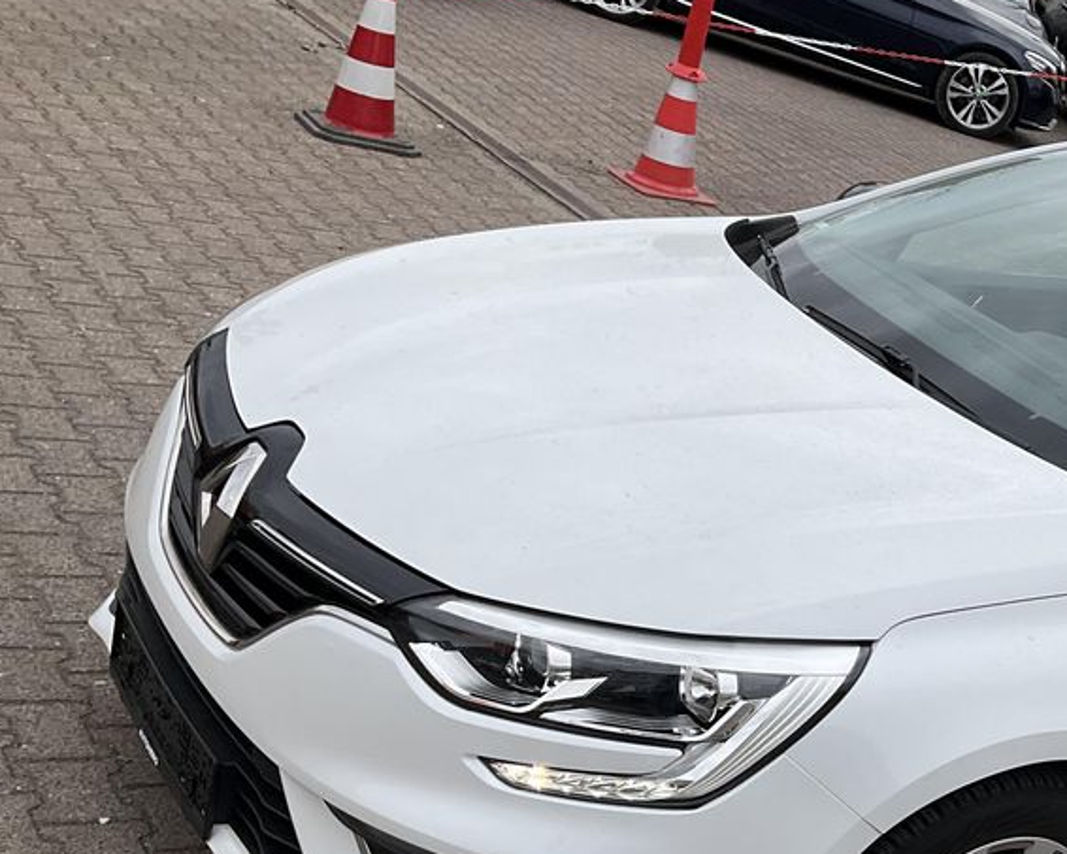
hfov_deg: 29.1
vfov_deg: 25.1
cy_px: 643
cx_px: 1103
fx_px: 1895
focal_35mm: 60
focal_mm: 3
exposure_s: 1/422
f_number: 1.8
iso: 25
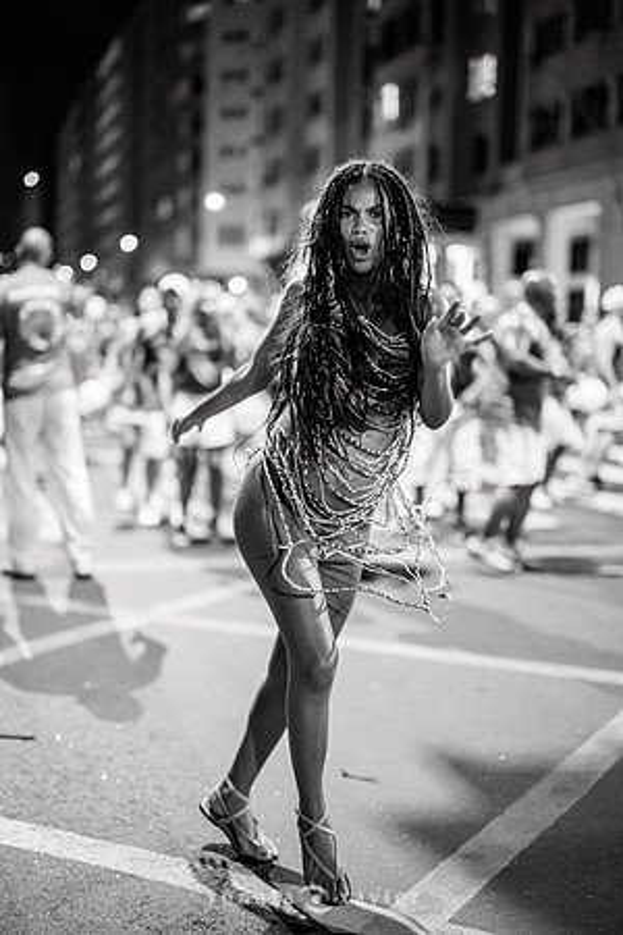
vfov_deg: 39.6
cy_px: 468
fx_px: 1298
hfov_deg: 27.0
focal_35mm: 50
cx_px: 312
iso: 2000
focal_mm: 50
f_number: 1.2
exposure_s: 1/320
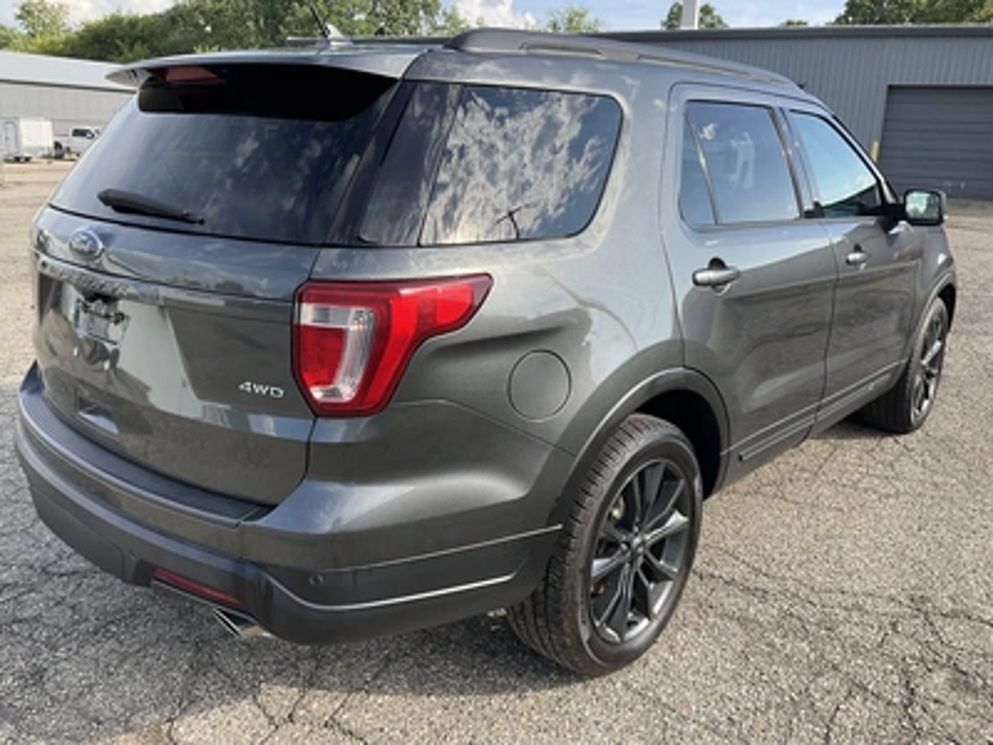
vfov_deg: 48.2
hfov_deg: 61.7
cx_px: 496
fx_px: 832
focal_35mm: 29
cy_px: 372
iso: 25
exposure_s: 1/613
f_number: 1.8
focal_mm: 3
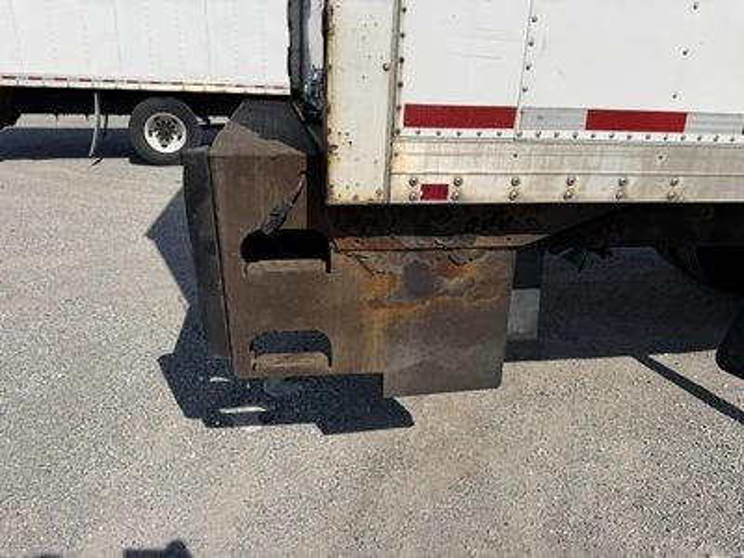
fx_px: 516
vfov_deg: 56.8
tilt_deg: -18.0
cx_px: 372
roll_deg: -1.7
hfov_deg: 71.6
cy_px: 279
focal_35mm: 24
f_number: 1.78
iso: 80
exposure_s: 1/7353
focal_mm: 6.76
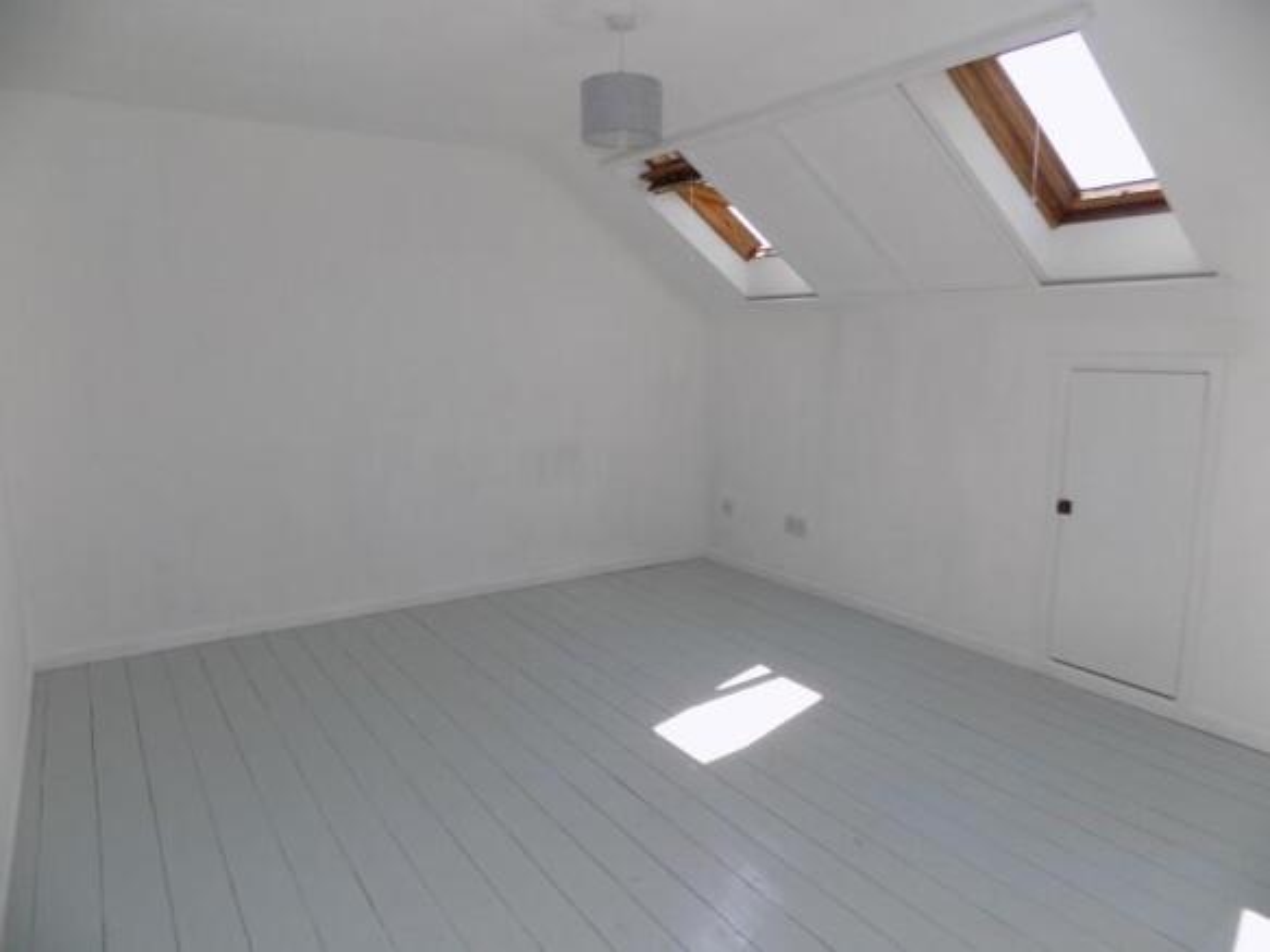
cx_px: 635
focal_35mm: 23
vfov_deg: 58.9
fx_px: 844
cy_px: 476
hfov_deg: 73.9
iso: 80
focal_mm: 4
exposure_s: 1/200
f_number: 3.1
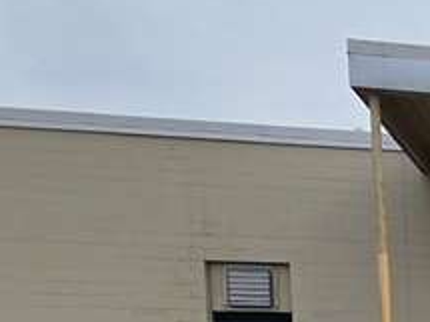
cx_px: 830
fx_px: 770
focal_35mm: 62
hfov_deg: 19.7
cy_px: 438
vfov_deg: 21.1
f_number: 2.2
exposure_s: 1/1978
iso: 50
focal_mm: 2.2
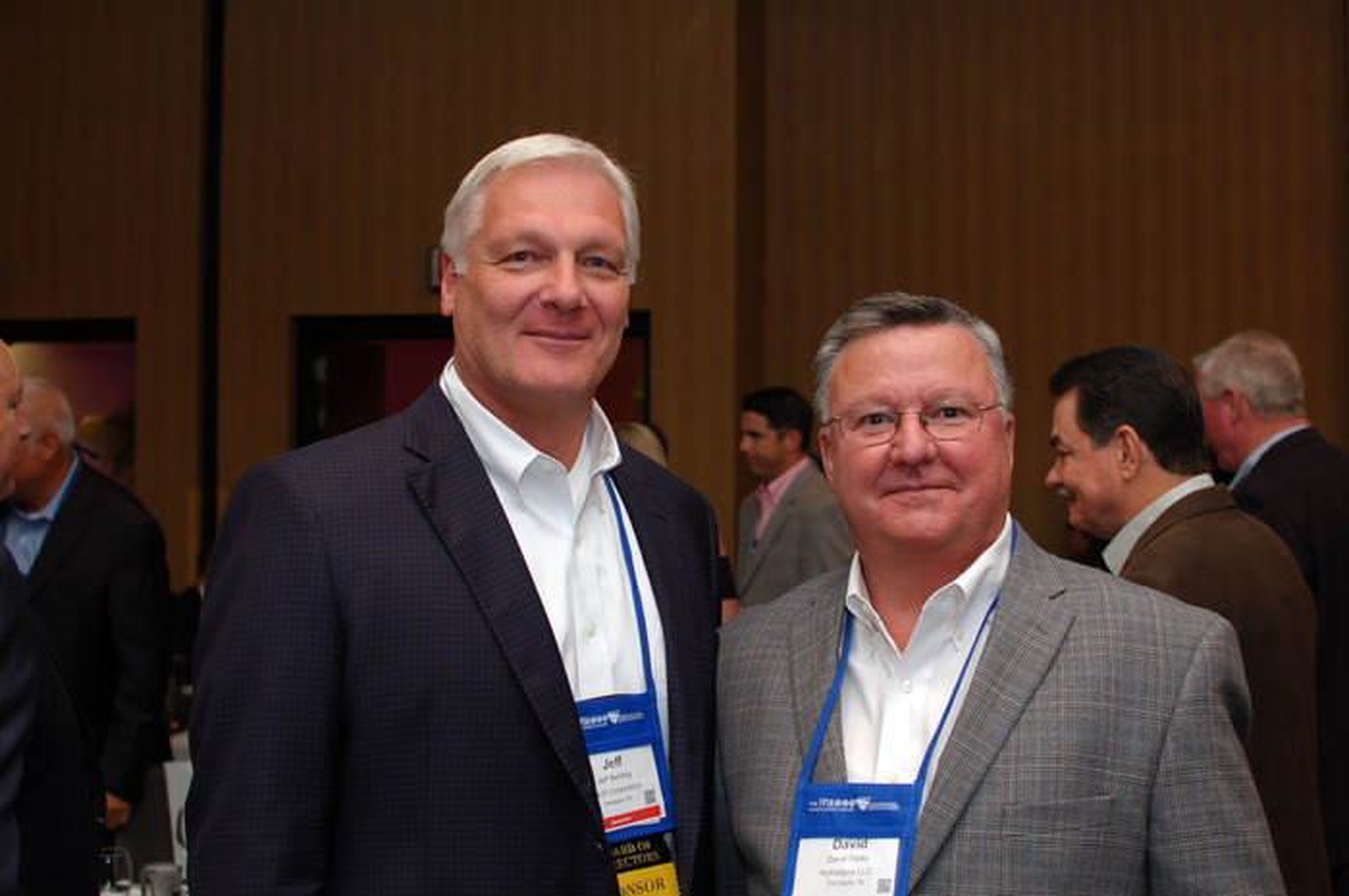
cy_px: 448
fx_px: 1965
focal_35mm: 52
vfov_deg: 25.7
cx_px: 674
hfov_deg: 37.9
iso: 400
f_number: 4
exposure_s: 1/60
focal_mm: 35
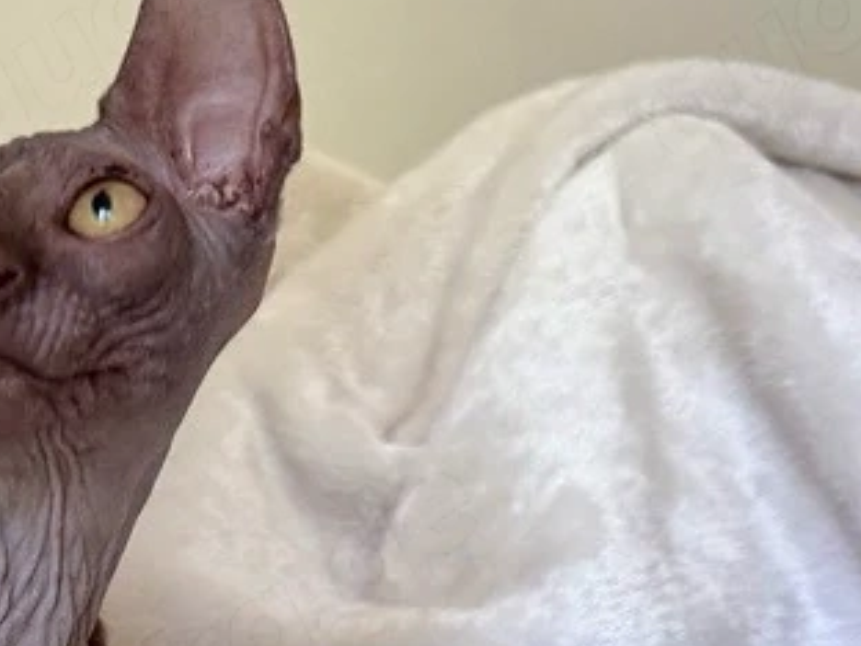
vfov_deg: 18.5
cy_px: 683
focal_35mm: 77
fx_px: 1915
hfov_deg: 22.3
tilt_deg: -6.9
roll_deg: +2.0
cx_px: -298
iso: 160
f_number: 1.78
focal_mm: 6.76
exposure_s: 1/121
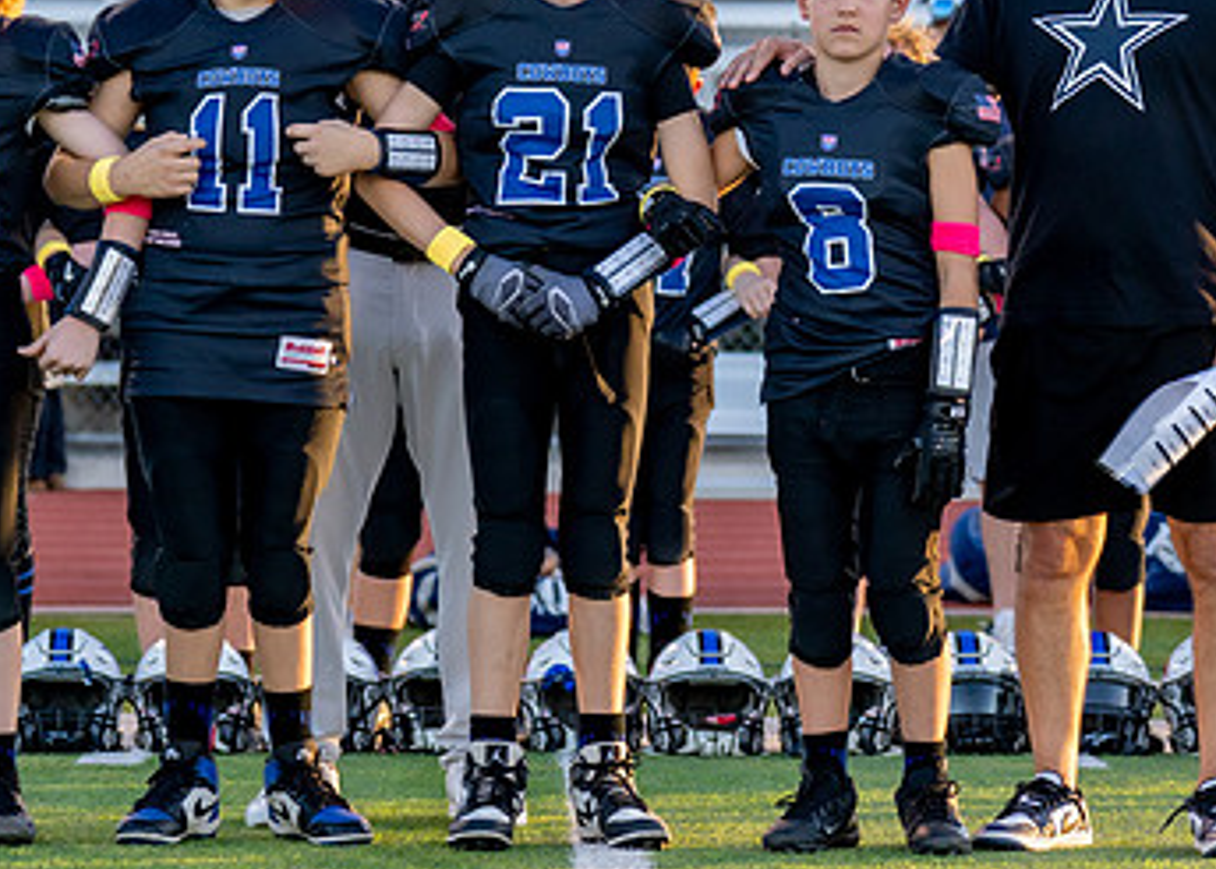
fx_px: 6910
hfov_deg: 10.1
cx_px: 627
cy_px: 269
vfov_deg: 7.2
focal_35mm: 200
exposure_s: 1/640
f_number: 2.8
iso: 320
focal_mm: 70
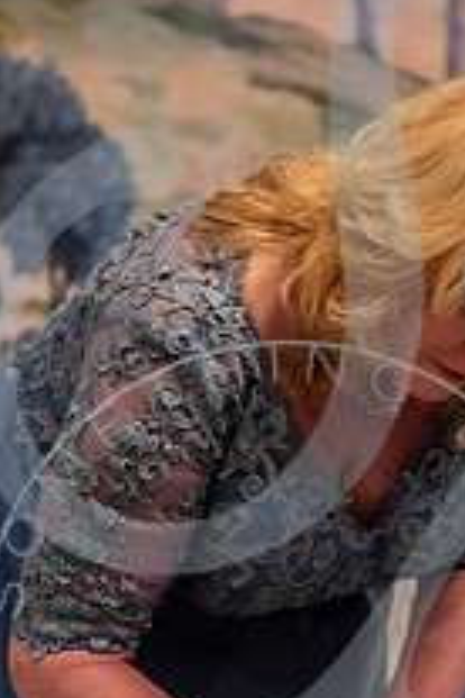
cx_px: 441
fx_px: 2364
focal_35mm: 122
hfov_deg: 11.2
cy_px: 398
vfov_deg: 16.8
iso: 2500
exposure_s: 1/125
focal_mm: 56
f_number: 2.8
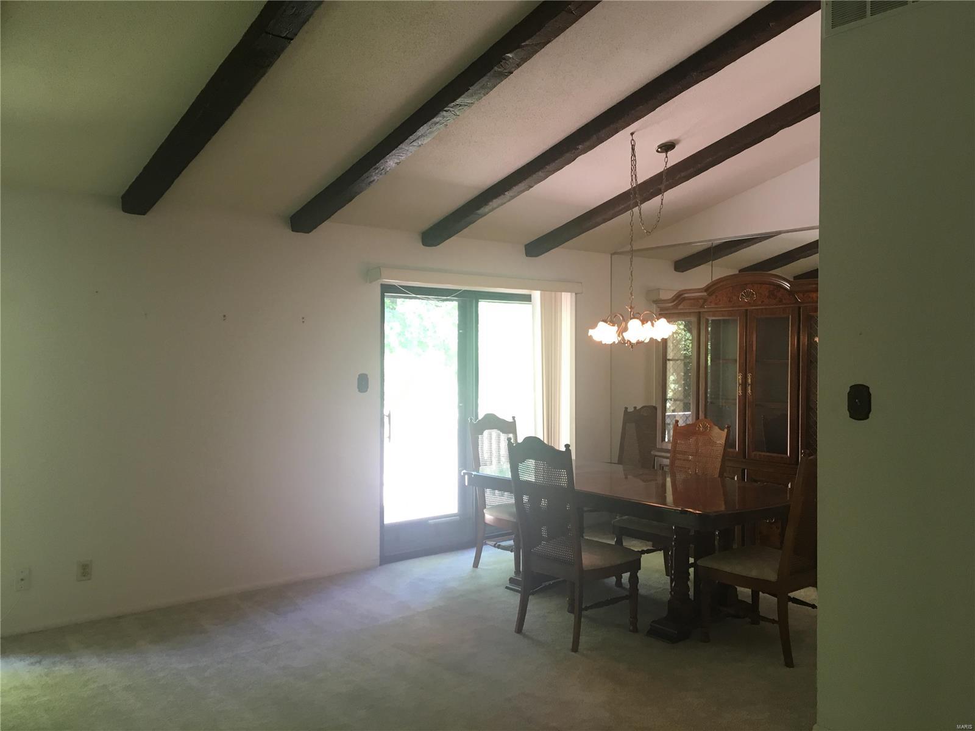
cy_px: 366
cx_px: 488
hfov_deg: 61.7
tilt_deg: -0.7
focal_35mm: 29
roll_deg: -0.1
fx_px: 817
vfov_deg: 48.2
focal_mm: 4.15
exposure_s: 1/30
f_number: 2.2
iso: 80
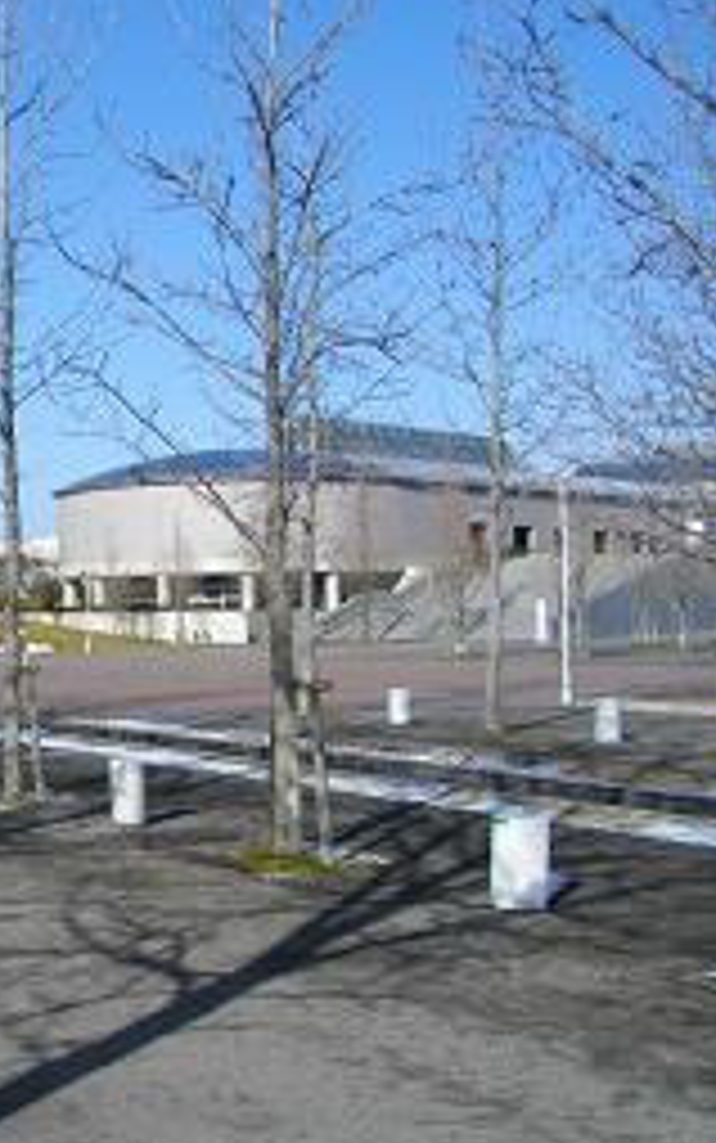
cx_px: -151
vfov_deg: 38.8
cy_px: 608
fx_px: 1622
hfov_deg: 22.8
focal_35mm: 52
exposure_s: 1/400
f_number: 5.5
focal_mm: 5.7
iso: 100
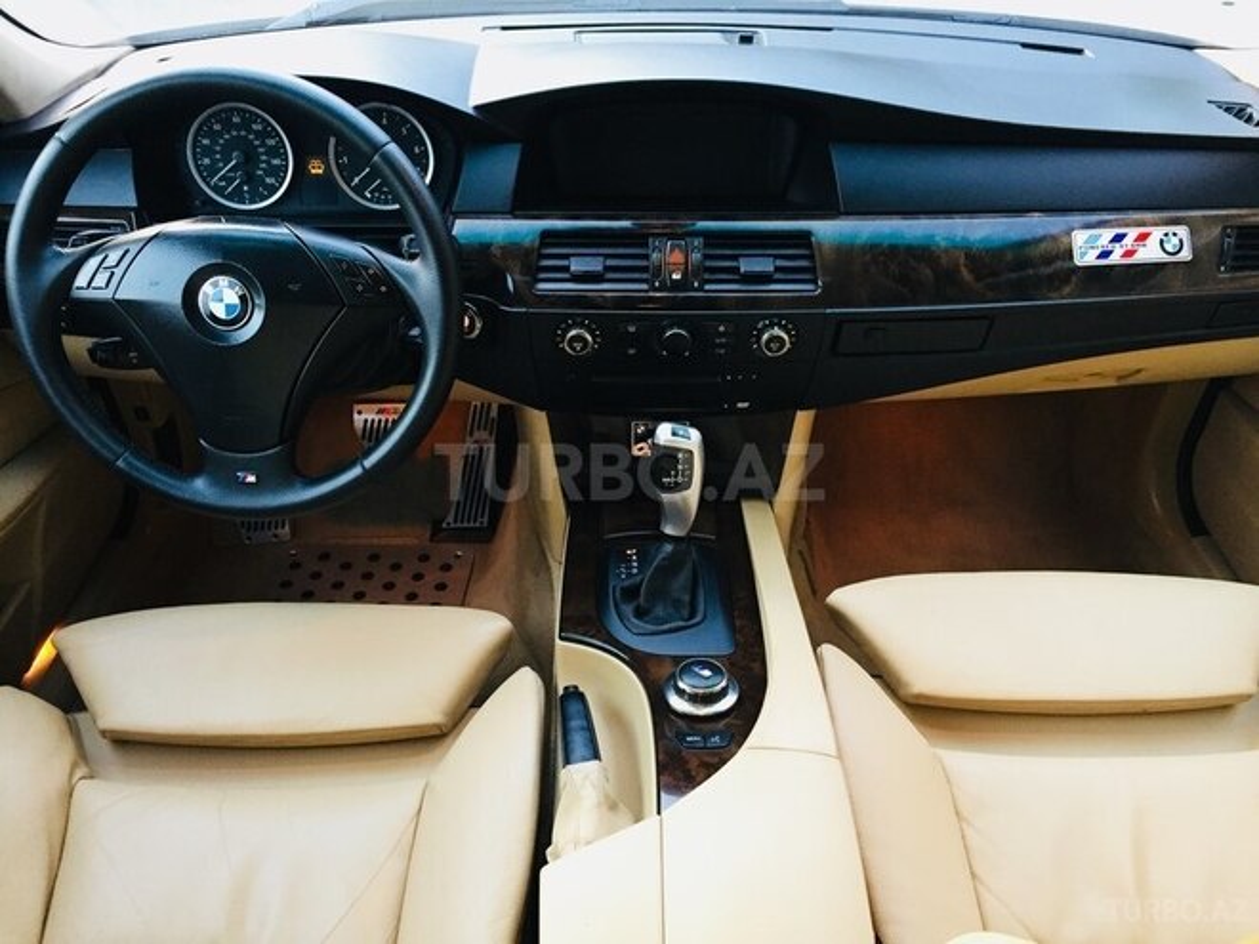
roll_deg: -0.6
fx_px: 1055
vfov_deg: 48.2
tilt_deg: -35.8
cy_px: 472
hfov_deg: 61.7
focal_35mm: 29
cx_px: 630
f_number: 2.2
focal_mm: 4.15
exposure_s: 1/33
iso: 200
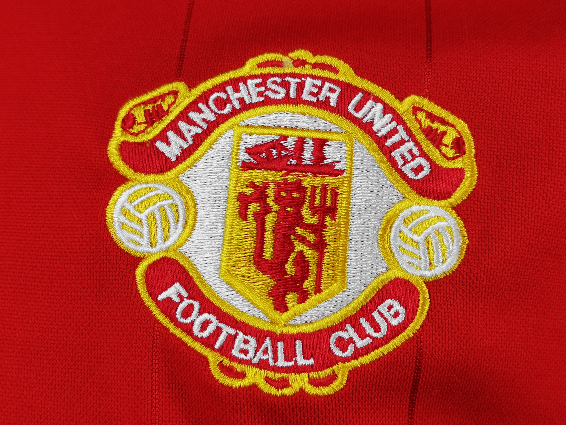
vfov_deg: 33.6
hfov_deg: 43.9
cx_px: 283
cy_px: 212
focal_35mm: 43
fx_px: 703
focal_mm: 5.58
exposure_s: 1/60
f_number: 1.8
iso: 80
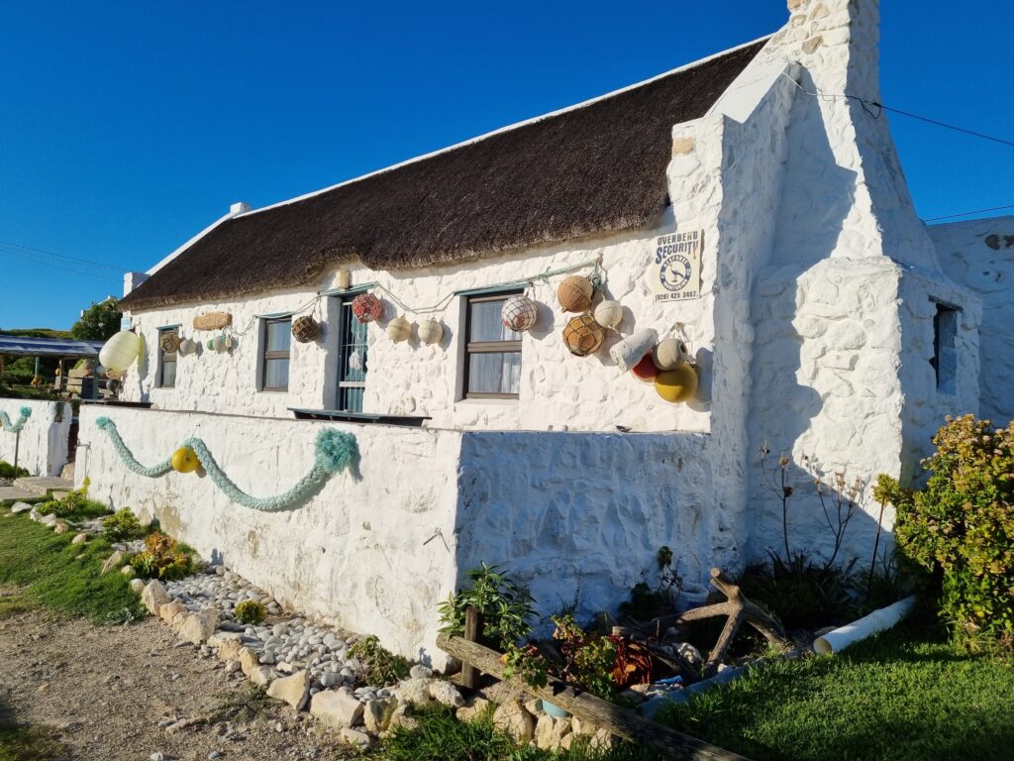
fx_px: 762
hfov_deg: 67.3
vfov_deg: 53.1
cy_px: 380
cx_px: 507
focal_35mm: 26
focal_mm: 5.4
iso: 50
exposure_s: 1/5520
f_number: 1.8
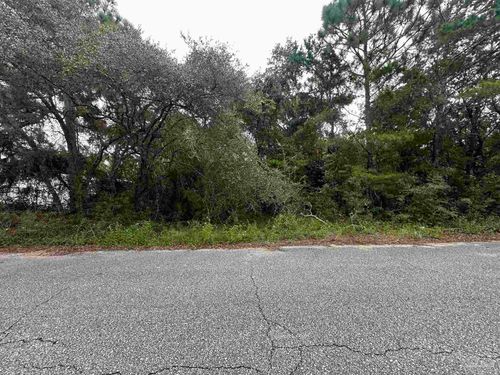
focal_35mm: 14
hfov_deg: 102.1
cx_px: 250
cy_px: 188
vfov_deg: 85.7
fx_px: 202
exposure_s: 1/99
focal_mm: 2.22
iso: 50
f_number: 2.2
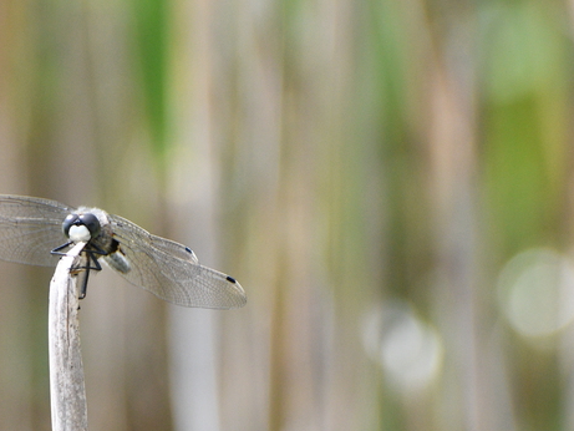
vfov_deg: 1.7
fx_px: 14944
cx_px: 101
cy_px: 338
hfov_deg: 2.2
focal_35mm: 901
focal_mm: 300
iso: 1250
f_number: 8
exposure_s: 1/1600
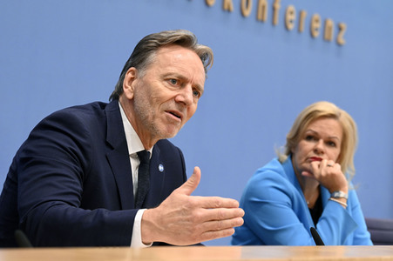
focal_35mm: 95
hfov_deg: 21.5
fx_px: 1036
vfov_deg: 14.4
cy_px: 130
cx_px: 196
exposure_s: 1/640
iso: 5000
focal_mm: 95
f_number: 5.6
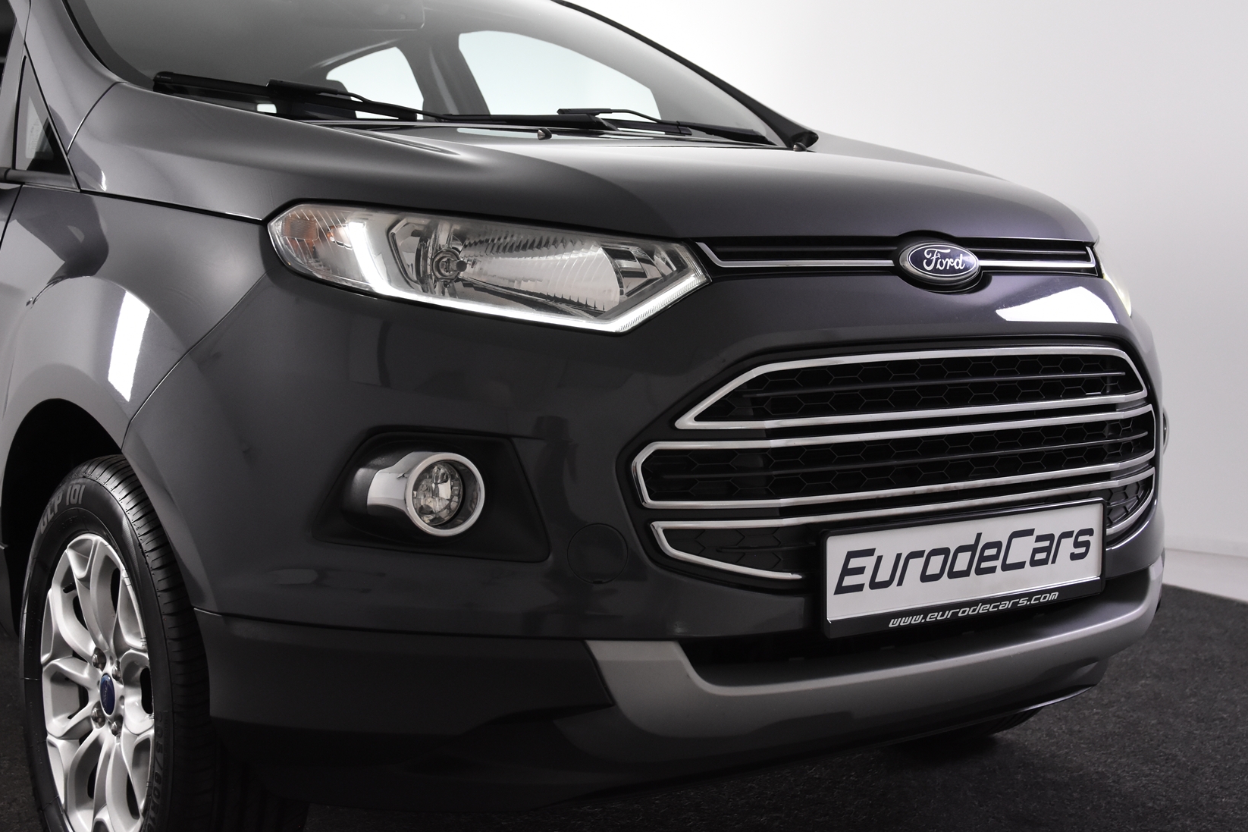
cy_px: 391
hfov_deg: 40.3
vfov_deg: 27.5
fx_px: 1698
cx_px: 638
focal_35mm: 49
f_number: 5
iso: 1600
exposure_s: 1/100
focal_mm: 28
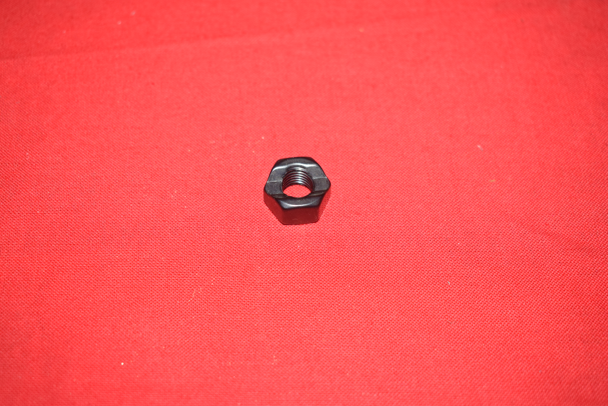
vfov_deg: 26.5
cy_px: 203
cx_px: 304
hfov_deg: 38.9
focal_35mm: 51
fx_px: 862
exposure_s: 1/160
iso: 1000
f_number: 5.6
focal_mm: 34
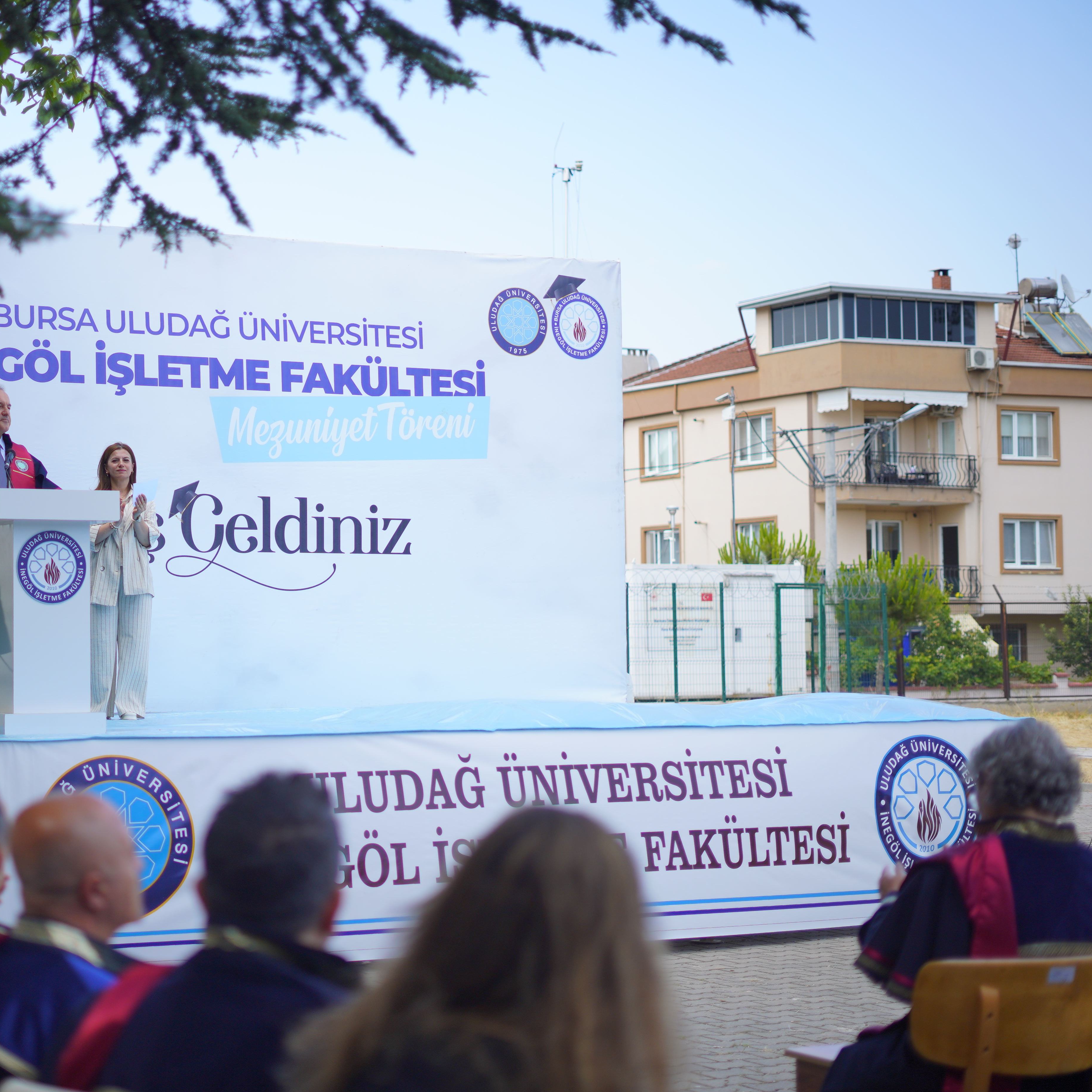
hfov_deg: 24.7
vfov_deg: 25.0
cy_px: 520
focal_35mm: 69
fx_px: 2463
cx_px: 278
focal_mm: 50
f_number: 1.8
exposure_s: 1/1600
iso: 100
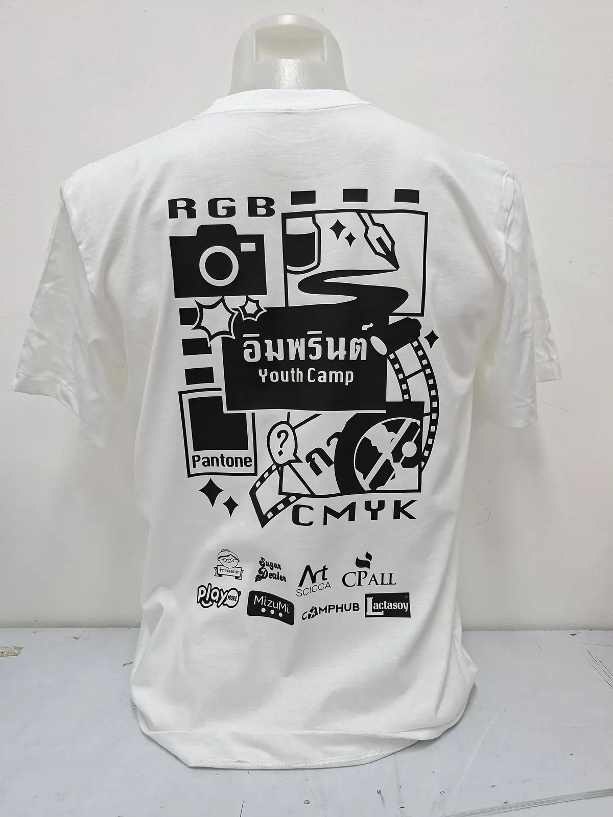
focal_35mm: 23
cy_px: 408
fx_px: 543
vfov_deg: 73.9
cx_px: 306
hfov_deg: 58.9
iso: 100
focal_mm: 5.54
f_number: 1.8
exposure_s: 1/100
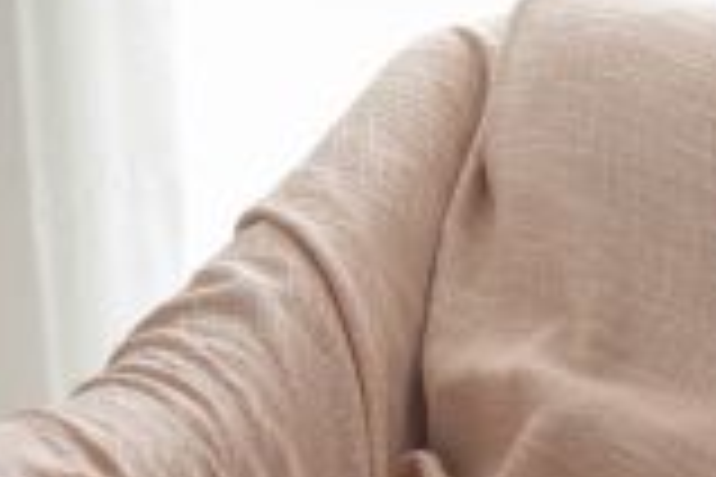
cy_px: 436
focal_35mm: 276
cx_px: 1819
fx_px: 5489
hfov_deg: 7.0
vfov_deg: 5.0
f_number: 2
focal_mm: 40
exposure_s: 1/100
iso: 160
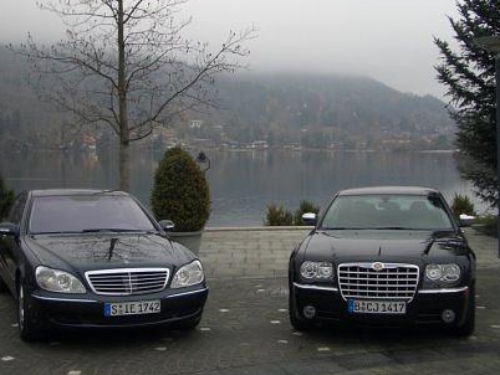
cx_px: 240
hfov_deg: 47.8
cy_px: 180
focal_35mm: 39
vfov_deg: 36.9
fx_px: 564
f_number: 2.6
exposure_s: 1/500
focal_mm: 5.8
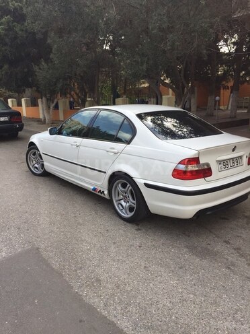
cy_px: 167
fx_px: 279
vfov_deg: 61.7
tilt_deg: -11.1
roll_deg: +3.7
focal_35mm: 29
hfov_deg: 48.2
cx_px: 125
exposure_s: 1/694
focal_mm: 4.15
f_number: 2.2
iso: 32
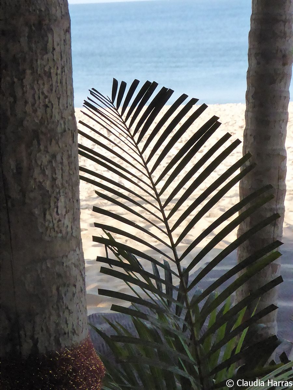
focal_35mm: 74
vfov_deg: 26.3
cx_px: 146
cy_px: 195
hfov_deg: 19.9
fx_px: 835
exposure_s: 1/2000
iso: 2500
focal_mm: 13.2
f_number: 5
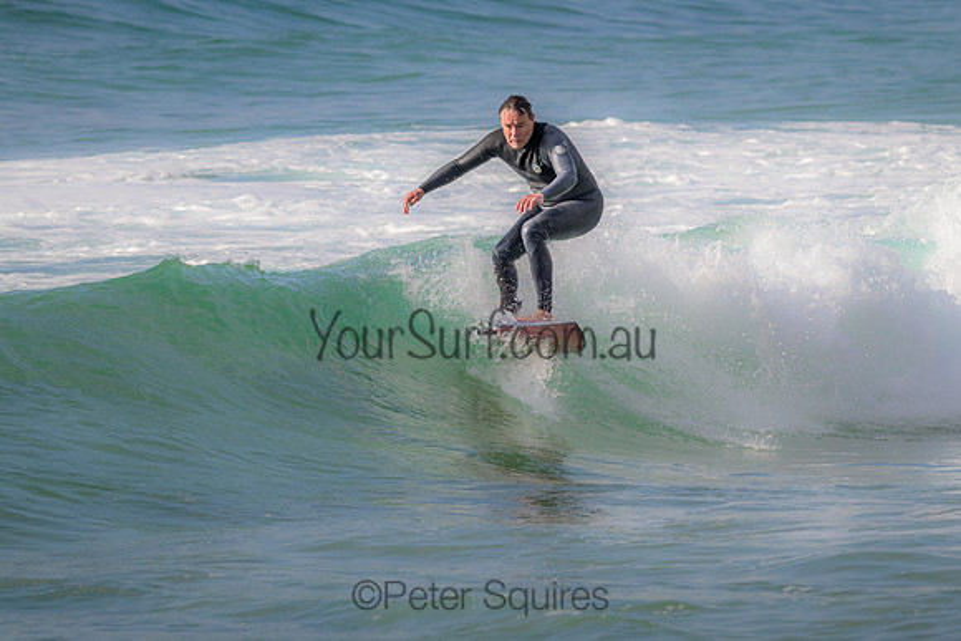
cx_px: 571
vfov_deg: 3.4
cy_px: 272
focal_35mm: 404
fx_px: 10783
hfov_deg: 5.1
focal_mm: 340
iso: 640
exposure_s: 1/1600
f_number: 9.5
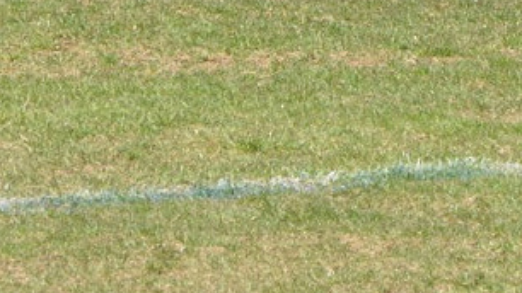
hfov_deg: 2.0
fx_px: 15181
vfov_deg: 1.1
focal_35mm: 1097
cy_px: -597
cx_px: 474
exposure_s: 1/160
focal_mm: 200
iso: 1000
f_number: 22
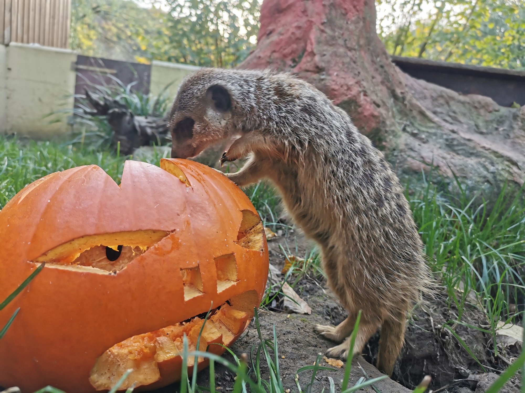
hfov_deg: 65.3
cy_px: 196
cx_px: 262
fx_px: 409
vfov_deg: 51.4
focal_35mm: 27
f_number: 1.8
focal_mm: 5.58
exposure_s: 1/119
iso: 50
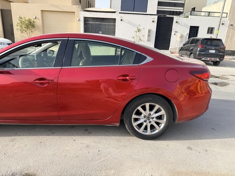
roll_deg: -3.2
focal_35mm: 24
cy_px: 88
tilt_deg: -16.3
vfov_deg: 56.8
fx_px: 163
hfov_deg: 71.6
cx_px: 118
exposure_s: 1/1855
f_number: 1.78
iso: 80
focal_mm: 6.76
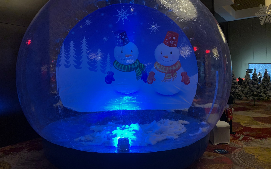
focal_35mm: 28
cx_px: 136
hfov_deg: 66.5
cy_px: 68
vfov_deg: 44.3
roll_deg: +0.4
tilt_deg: +1.7
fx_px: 207
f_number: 1.8
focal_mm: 4.25
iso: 320
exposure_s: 1/40
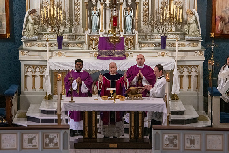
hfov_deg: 12.8
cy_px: 83
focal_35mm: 161
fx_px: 1023
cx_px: 103
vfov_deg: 8.5
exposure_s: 1/80
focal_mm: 145
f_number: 14
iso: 4000
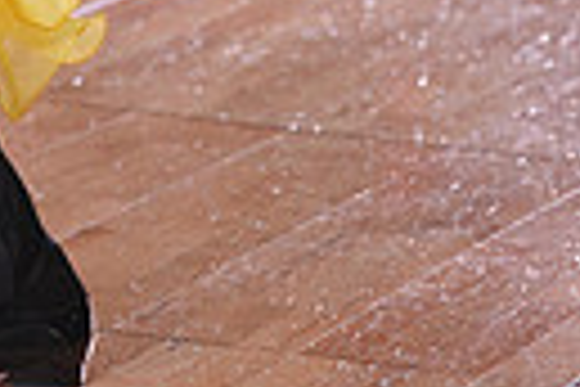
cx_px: -160
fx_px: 6750
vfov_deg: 3.2
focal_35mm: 419
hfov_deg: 4.9
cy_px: -742
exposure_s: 1/500
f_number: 2.8
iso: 1600
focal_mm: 93
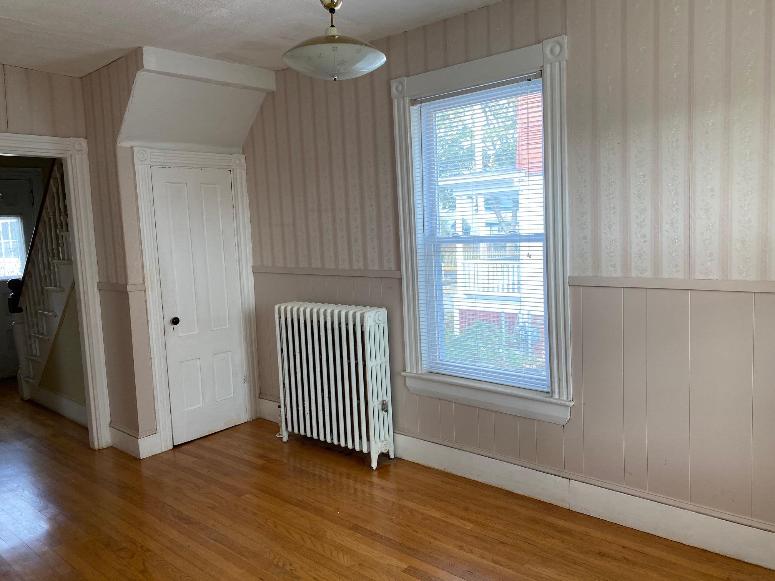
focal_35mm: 26
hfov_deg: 67.3
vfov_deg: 53.1
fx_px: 582
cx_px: 388
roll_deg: +2.5
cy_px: 290
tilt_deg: -5.7
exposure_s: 1/122
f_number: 1.8
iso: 125
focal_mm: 4.25
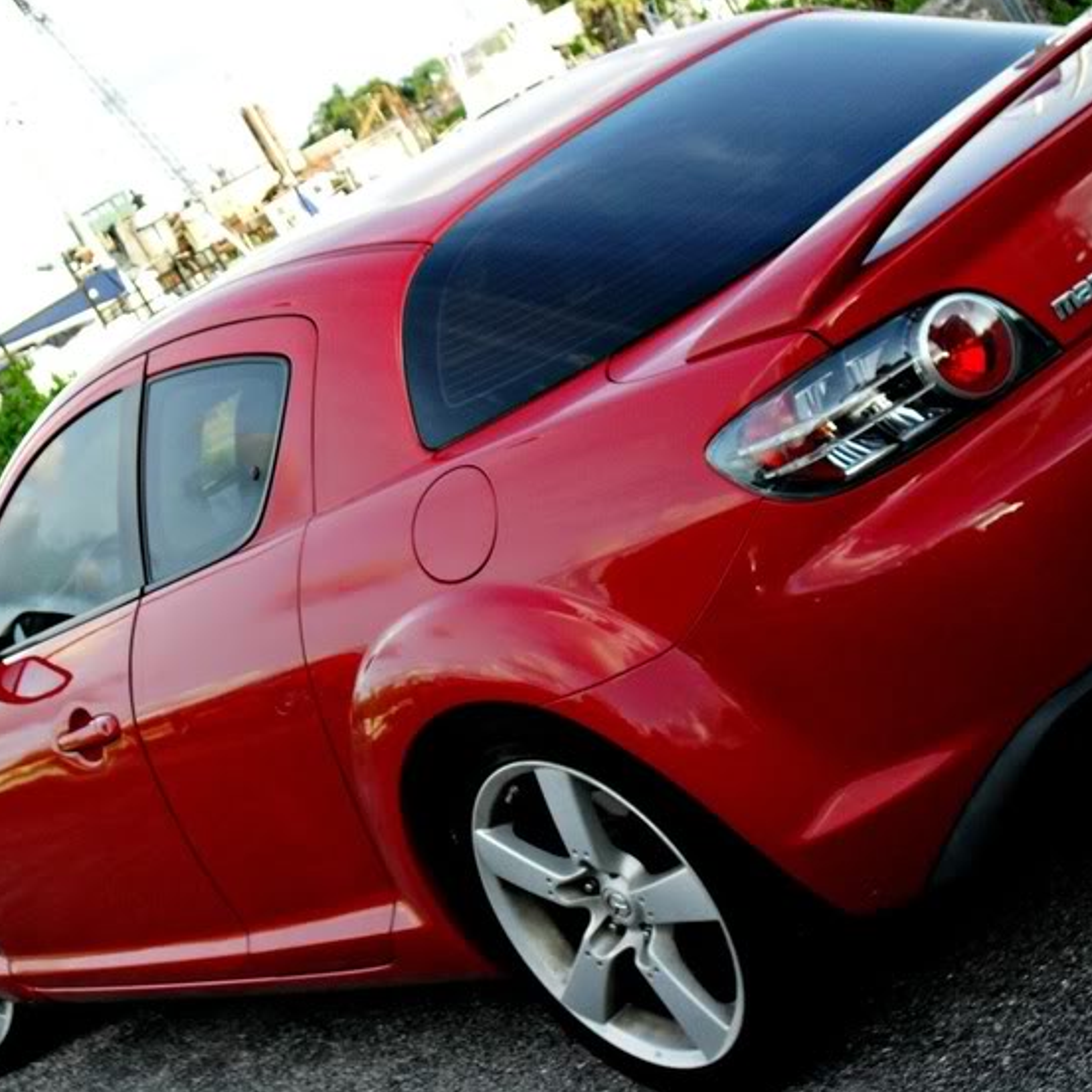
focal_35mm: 73
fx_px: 2605
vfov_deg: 23.7
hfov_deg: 23.6
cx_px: 402
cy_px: 552
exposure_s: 1/125
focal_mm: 10.1
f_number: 4.3
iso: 100
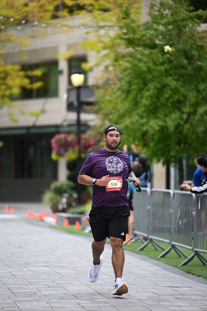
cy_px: 156
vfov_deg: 10.3
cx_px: 104
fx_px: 1724
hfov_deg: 6.9
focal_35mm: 200
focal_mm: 200
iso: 640
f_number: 2.8
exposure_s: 1/2500
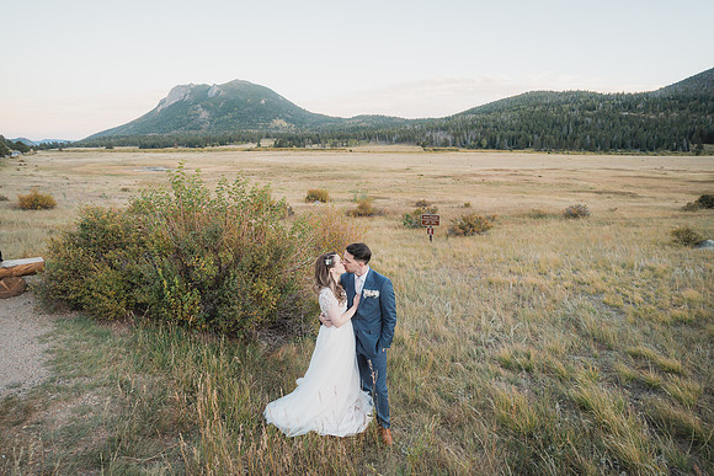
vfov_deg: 66.7
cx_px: 357
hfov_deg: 89.2
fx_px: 362
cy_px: 238
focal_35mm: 18
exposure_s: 1/200
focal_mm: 18
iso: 400
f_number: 2.8
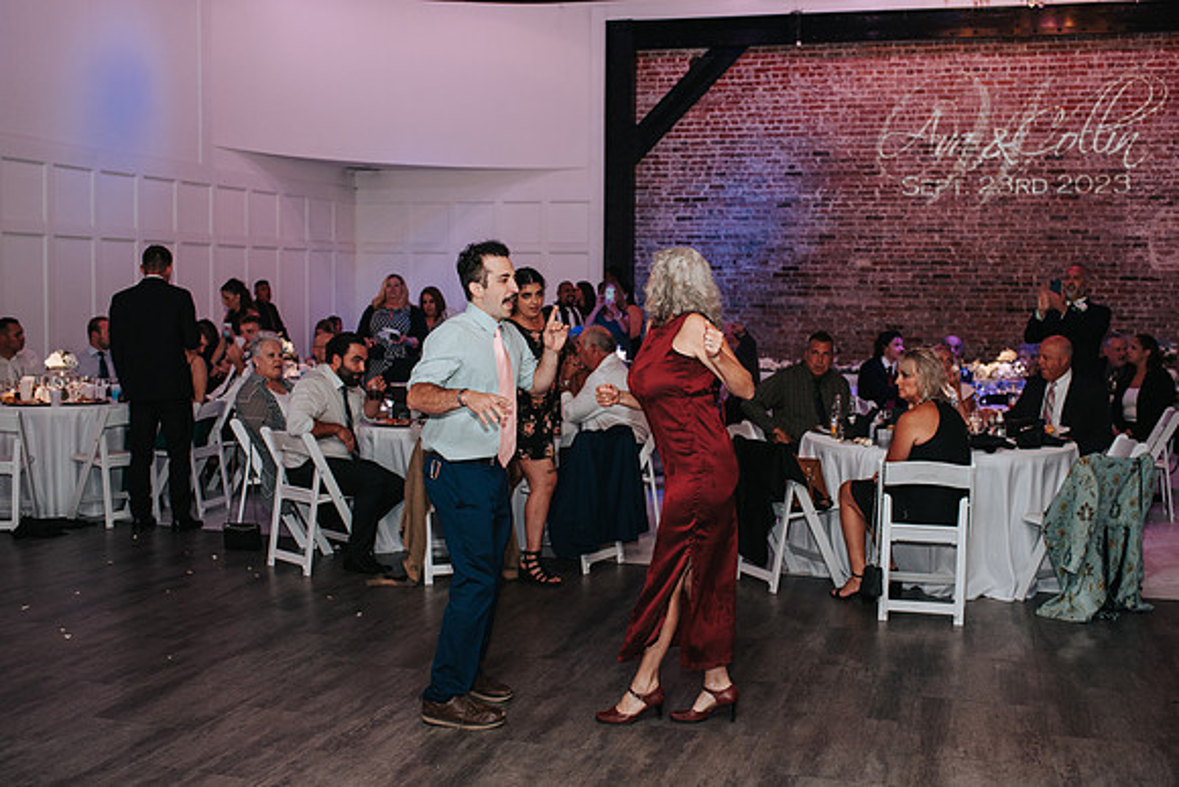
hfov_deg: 50.4
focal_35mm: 38
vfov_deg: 34.9
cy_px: 393
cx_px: 625
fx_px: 1253
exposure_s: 1/200
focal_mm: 35
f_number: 2.8
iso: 1000
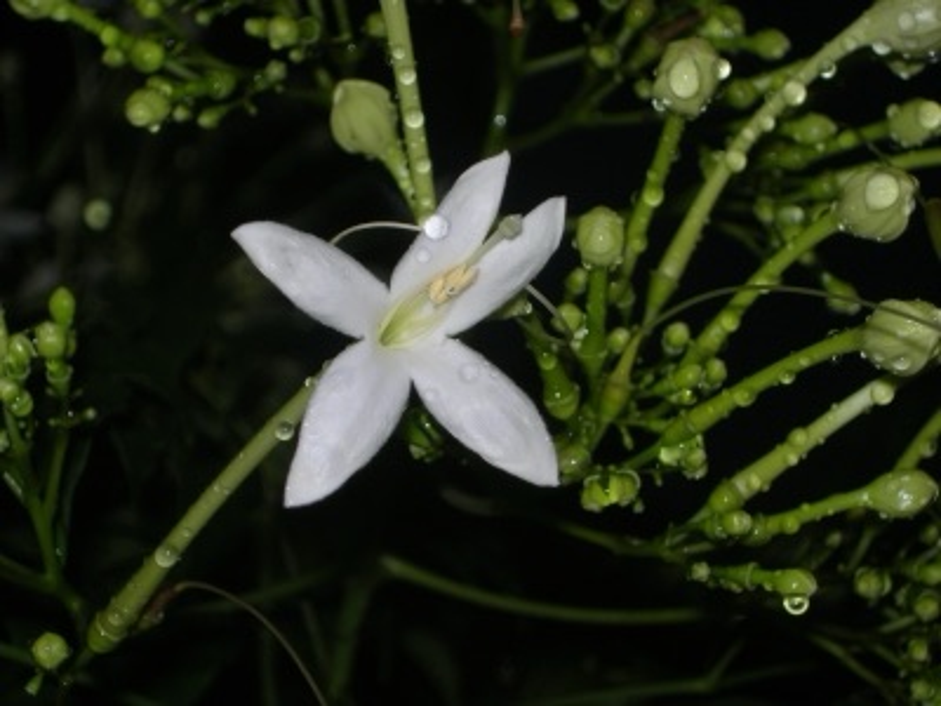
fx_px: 3072
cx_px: 470
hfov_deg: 17.4
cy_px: 353
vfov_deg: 13.1
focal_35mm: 113
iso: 64
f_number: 4.9
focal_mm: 23.4
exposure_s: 1/60.1
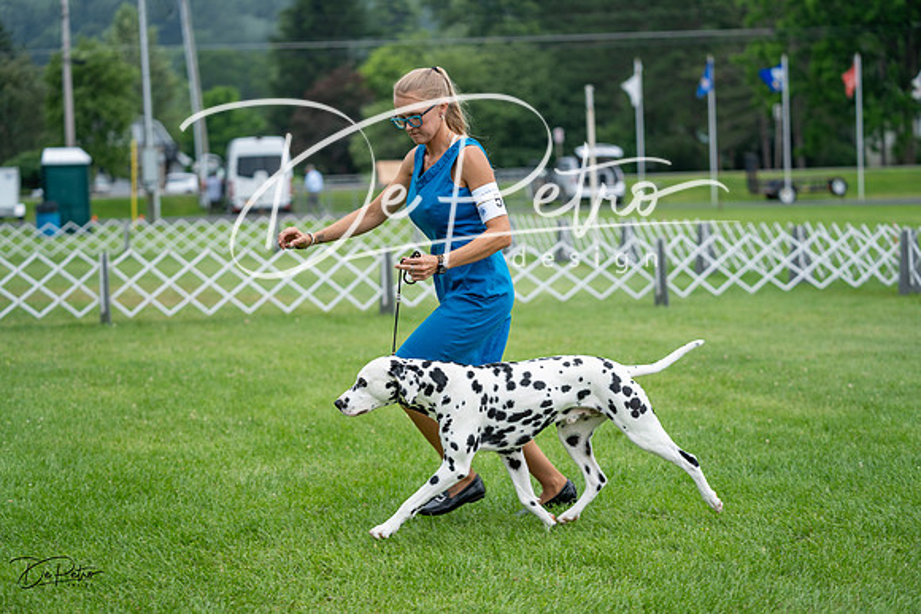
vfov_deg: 16.7
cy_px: 307
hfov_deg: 24.8
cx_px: 460
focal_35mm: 82
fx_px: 2098
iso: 100
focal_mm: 82
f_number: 2.8
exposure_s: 1/500
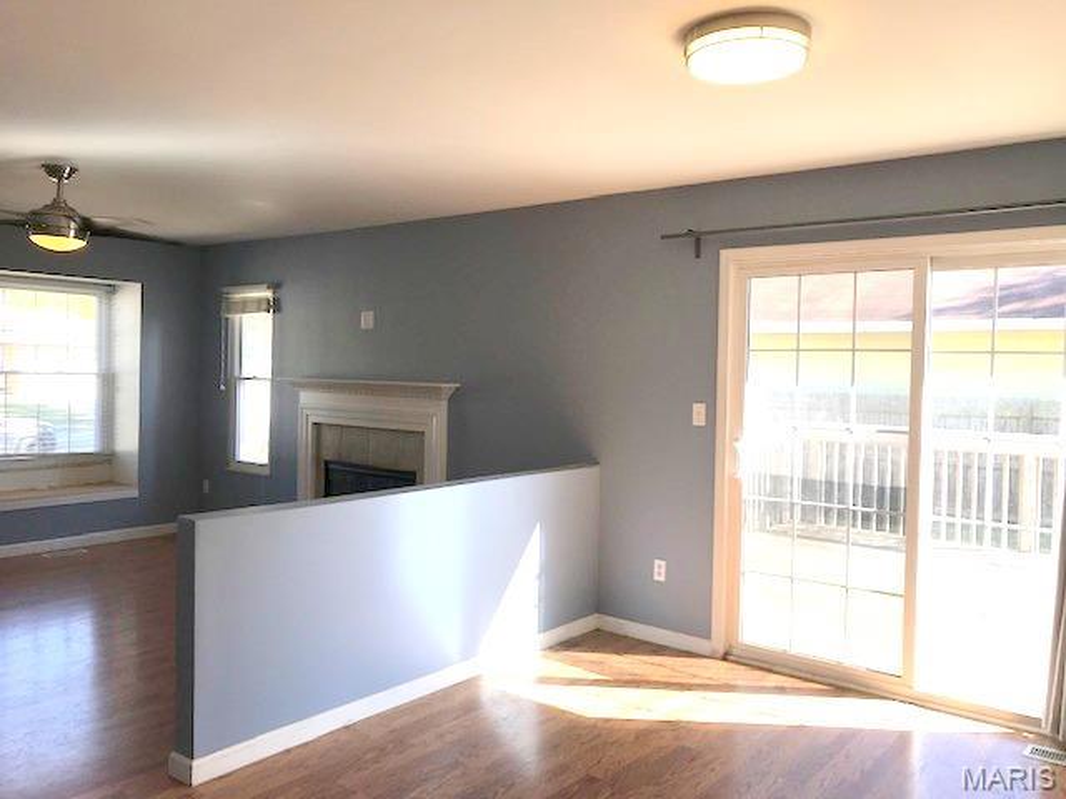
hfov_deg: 63.4
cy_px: 400
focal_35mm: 28
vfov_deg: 49.7
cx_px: 533
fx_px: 862
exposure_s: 1/158
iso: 20
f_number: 1.8
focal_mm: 3.99
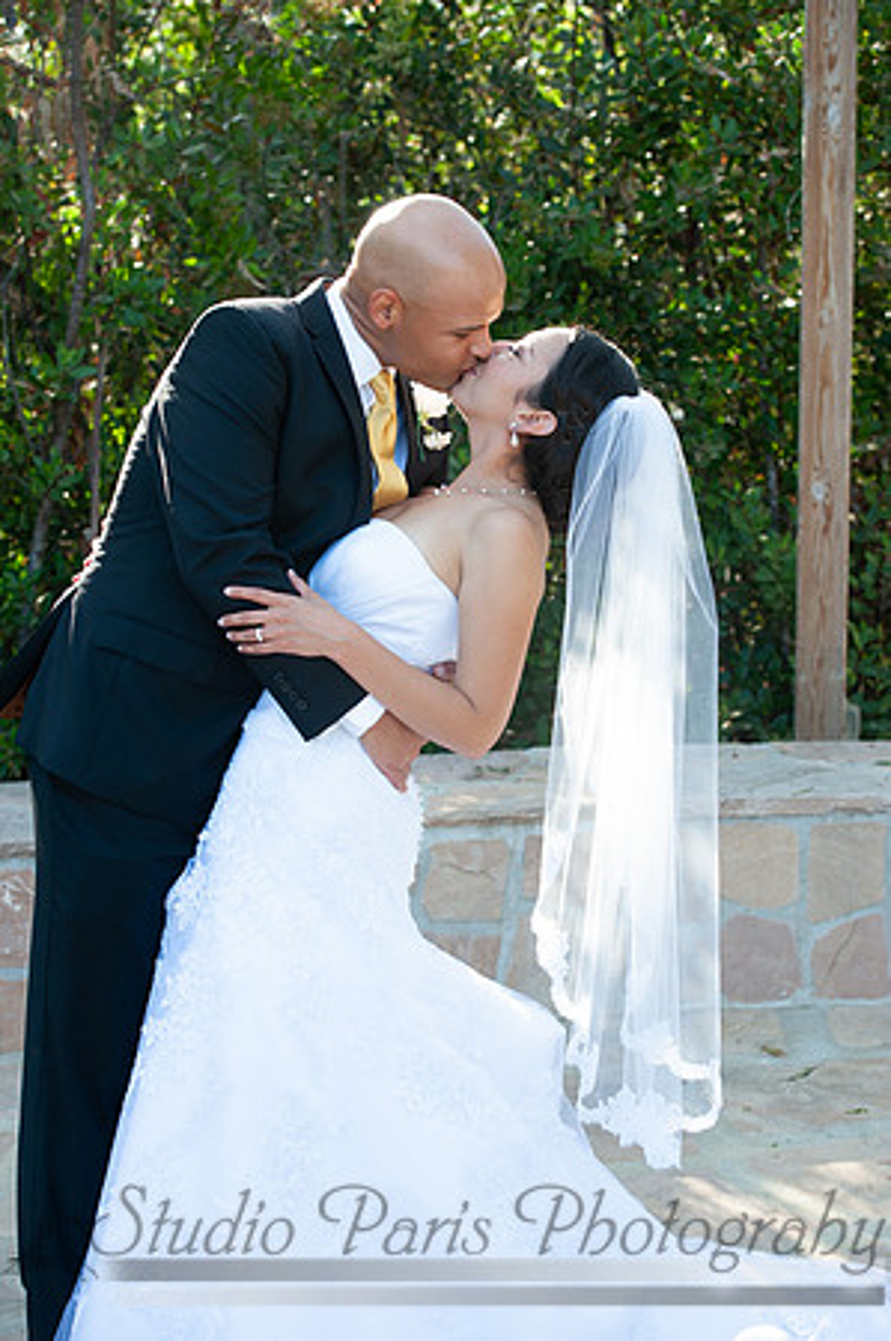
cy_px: 670
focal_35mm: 70
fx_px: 2605
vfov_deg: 28.9
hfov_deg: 19.4
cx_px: 446
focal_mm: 70
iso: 200
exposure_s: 1/125
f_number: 5
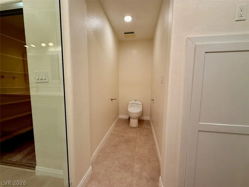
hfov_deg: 102.1
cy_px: 94
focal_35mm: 14
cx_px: 124
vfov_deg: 85.7
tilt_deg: -5.2
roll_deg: -0.7
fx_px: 101
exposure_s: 1/120
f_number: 2.2
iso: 100
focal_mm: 2.22
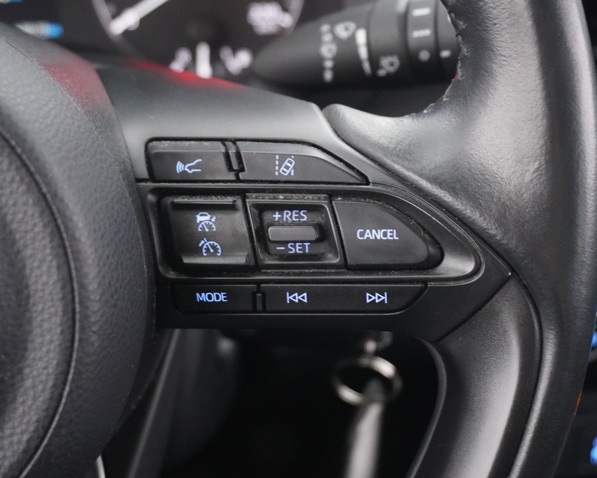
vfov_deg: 28.8
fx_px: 929
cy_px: 240
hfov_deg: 35.6
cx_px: 296
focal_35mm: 53
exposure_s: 1/20
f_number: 5
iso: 6400
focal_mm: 31
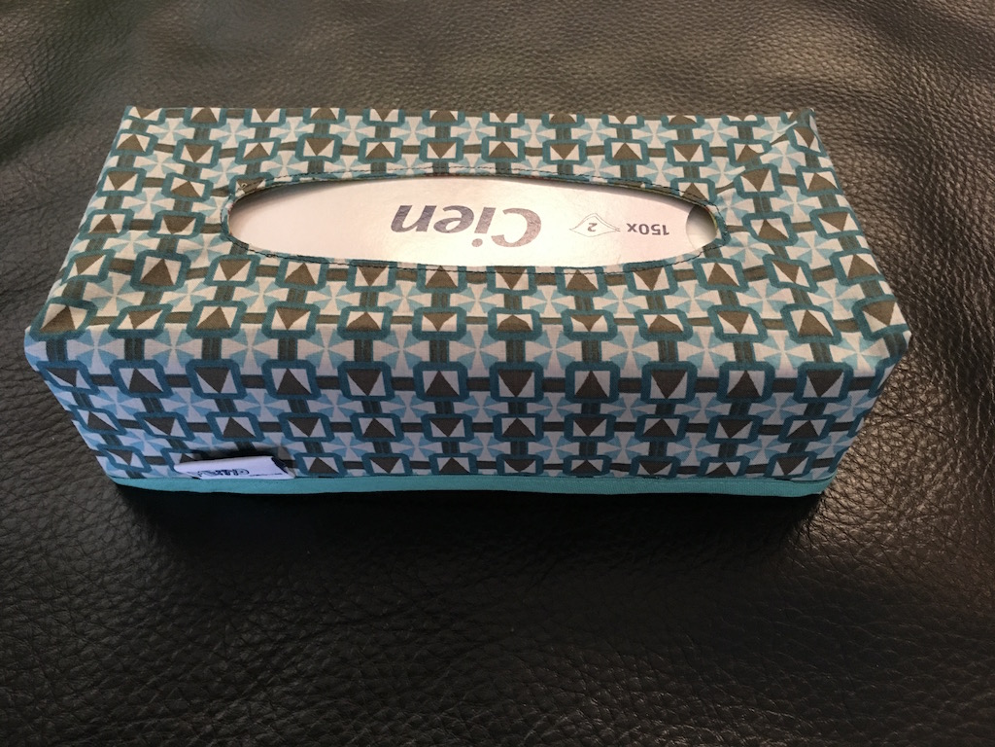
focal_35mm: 29
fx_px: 834
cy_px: 374
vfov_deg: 48.2
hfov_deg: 61.7
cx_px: 498
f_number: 2.2
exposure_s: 1/17
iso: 200
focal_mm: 4.15
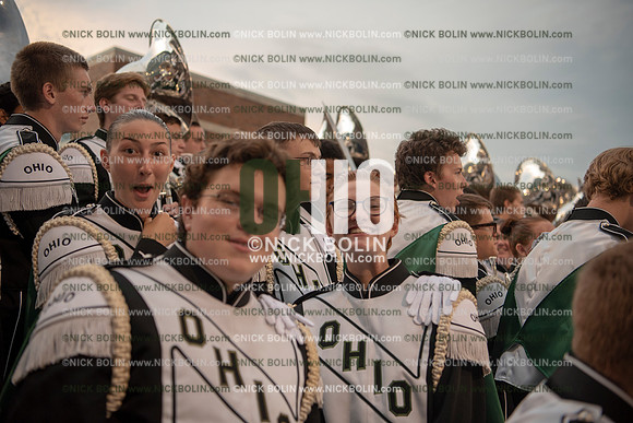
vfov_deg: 29.9
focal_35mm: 45
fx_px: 791
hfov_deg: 43.6
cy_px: 212
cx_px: 316
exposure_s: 1/125
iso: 800
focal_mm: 45
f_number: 3.2
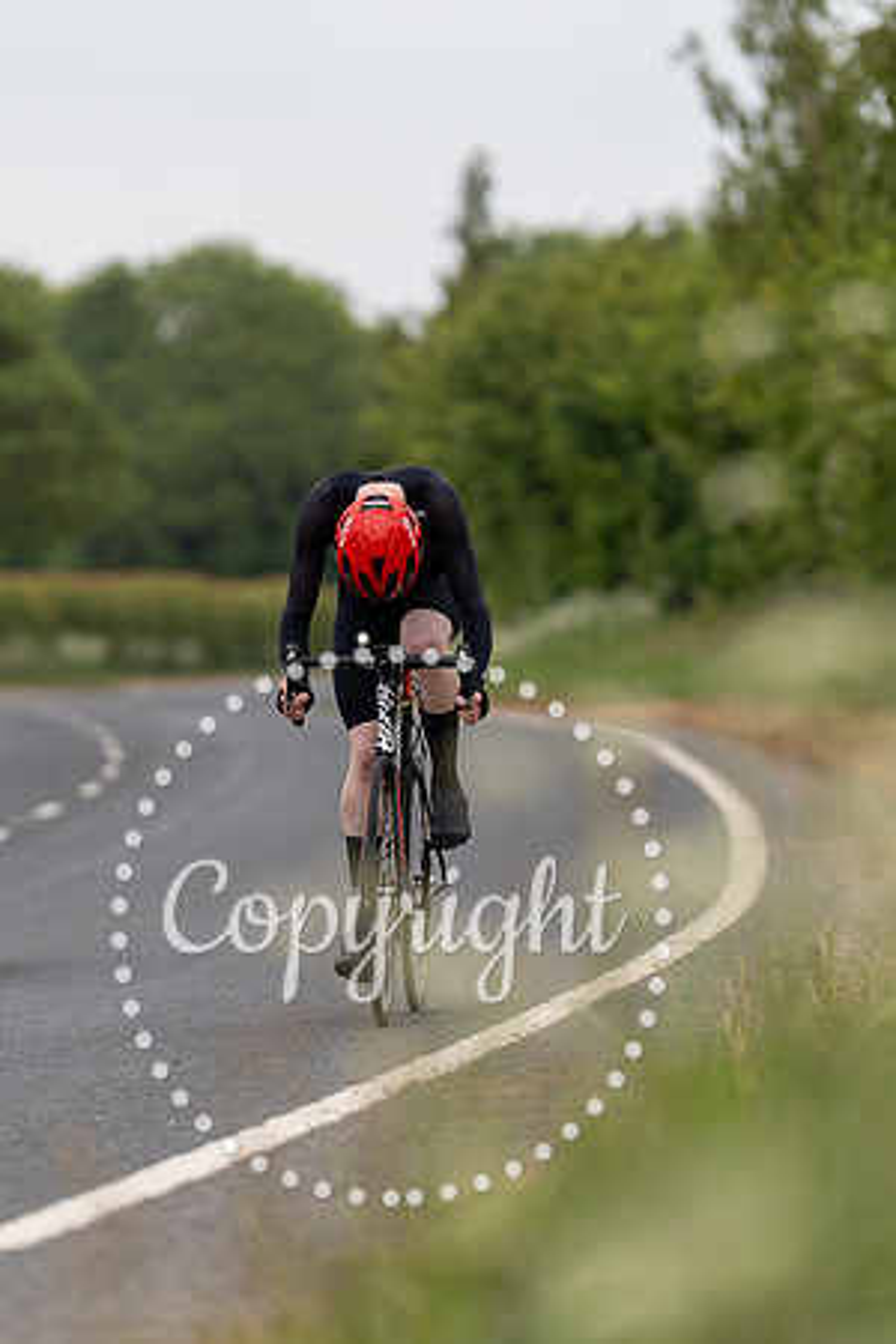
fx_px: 11199
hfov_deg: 4.6
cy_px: 672
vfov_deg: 6.9
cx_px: 374
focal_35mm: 300
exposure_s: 1/1250
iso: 160
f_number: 3.2
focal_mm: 200
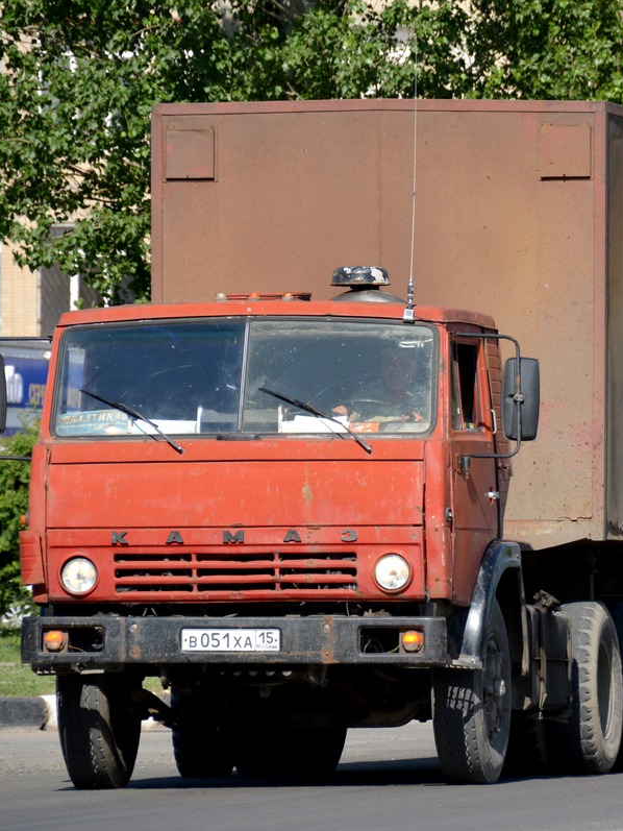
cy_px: 416
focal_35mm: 402
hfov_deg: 3.7
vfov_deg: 4.9
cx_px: 442
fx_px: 9637
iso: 400
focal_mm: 185
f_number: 6
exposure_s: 1/1250
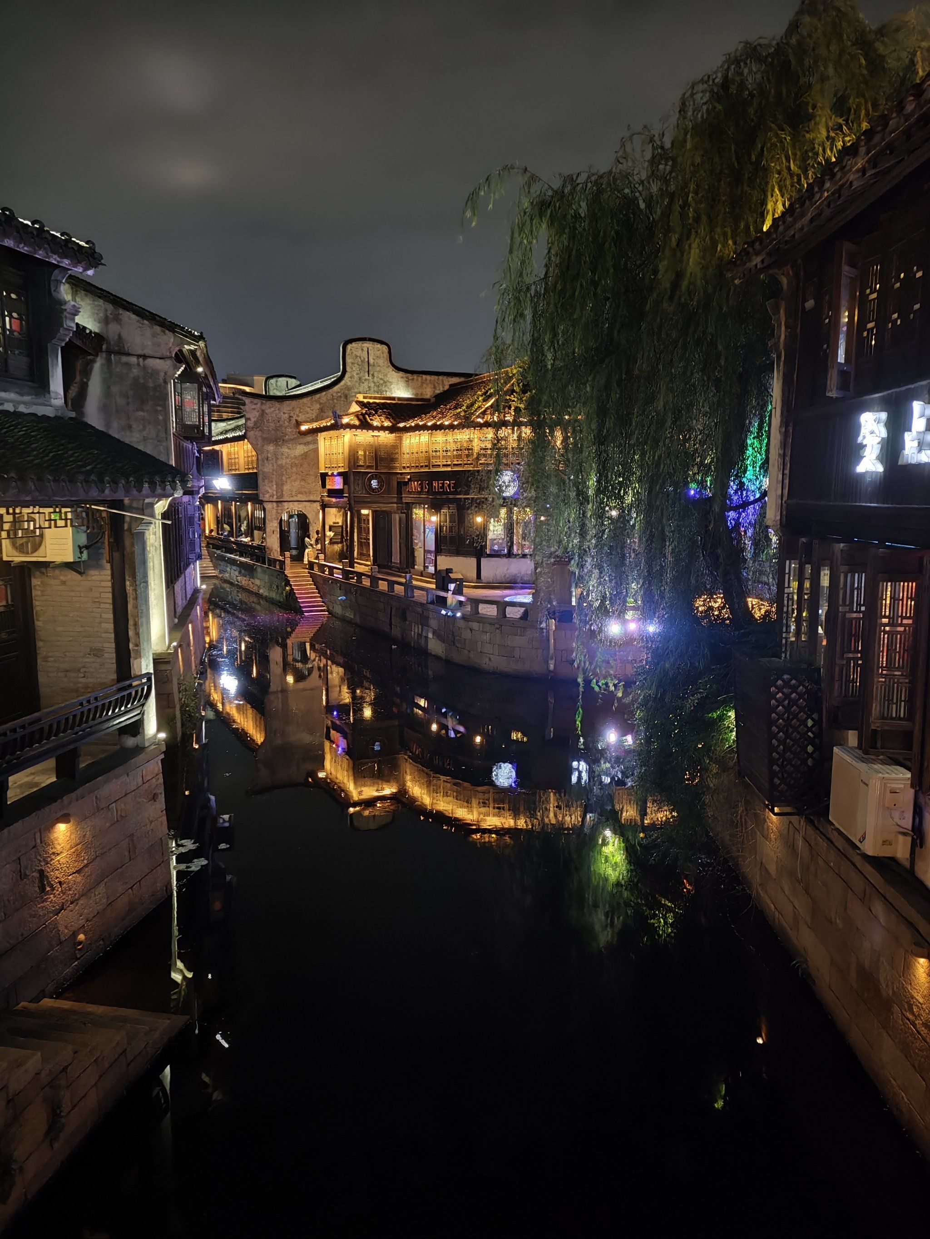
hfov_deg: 54.9
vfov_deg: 69.4
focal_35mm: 25
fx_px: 895
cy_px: 620
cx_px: 465
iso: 6415
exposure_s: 1/7.69
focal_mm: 4.71
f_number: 1.79
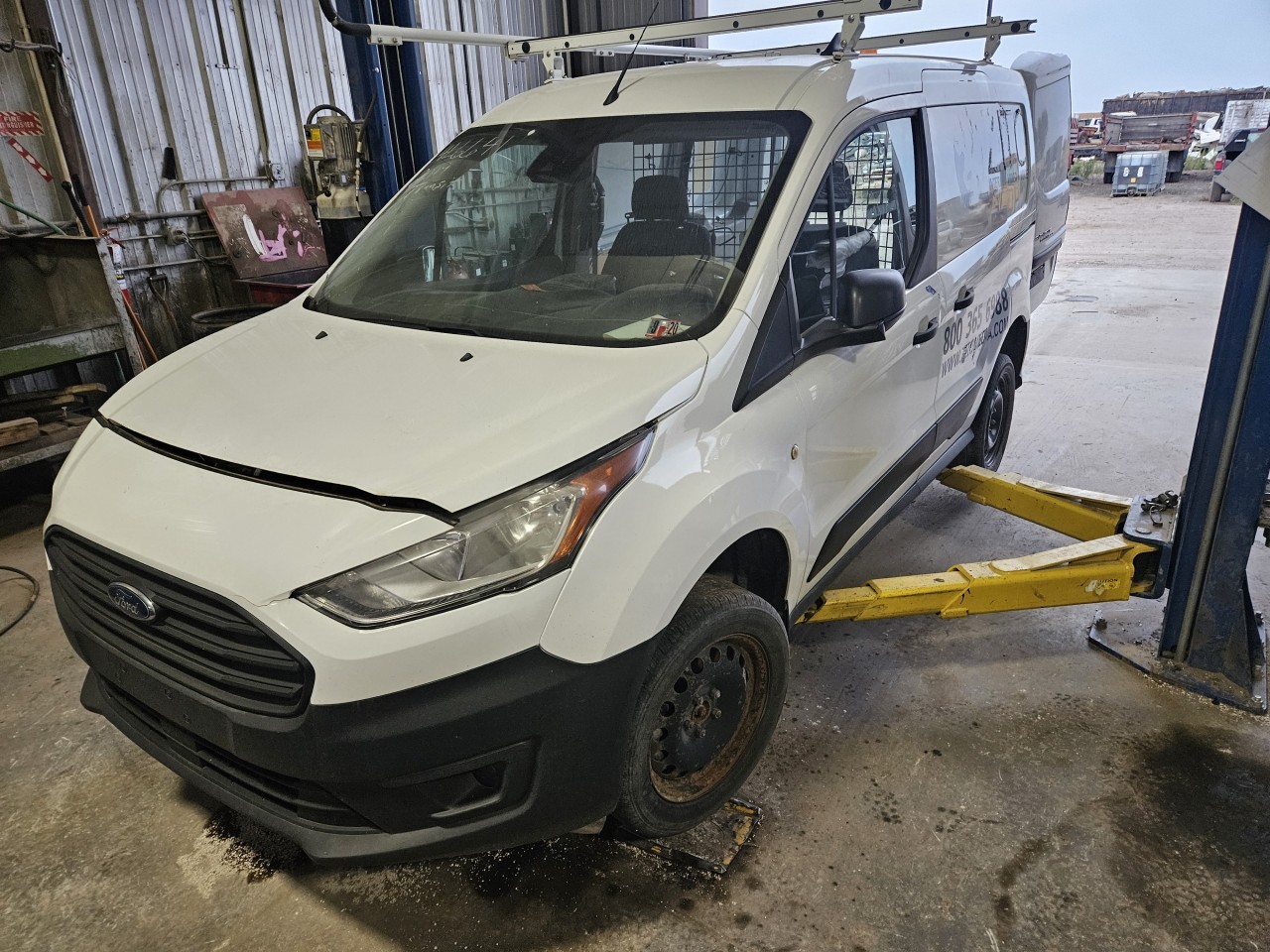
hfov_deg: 73.9
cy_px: 476
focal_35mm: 23
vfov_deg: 58.9
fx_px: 844
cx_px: 635
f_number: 1.8
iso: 400
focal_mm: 5.4
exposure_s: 1/120
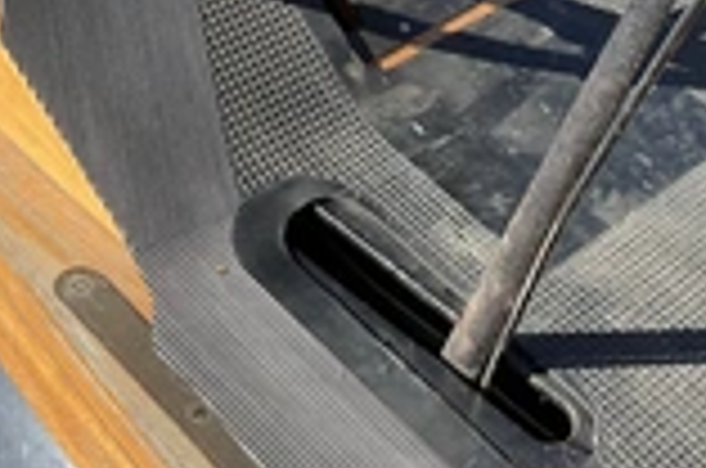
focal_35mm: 77
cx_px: 504
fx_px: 1507
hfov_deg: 26.1
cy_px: 112
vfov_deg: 17.5
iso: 25
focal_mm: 3
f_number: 1.8
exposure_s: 1/770
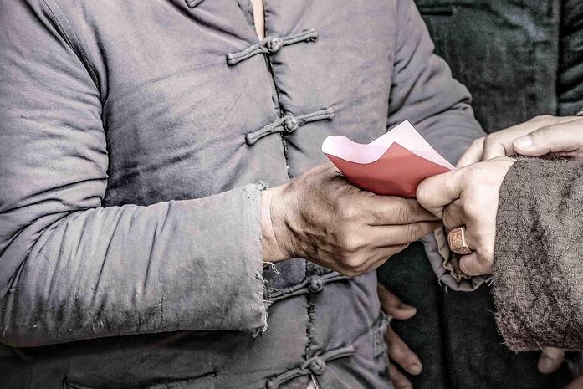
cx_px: 509
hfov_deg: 9.3
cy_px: -57
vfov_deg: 6.2
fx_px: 3579
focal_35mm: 221
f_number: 4
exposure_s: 1/400
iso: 400
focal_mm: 77
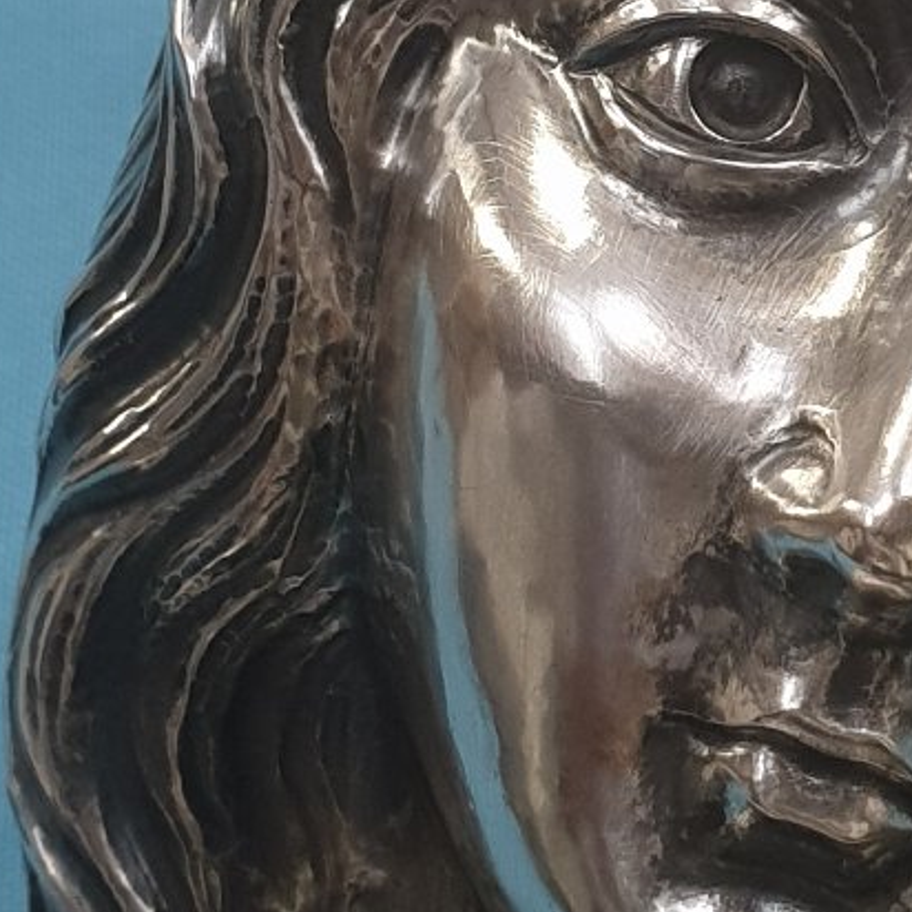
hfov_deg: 24.5
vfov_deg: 25.1
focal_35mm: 67
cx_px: 927
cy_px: 115
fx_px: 1997
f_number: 2.4
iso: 125
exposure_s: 1/50
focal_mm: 4.3
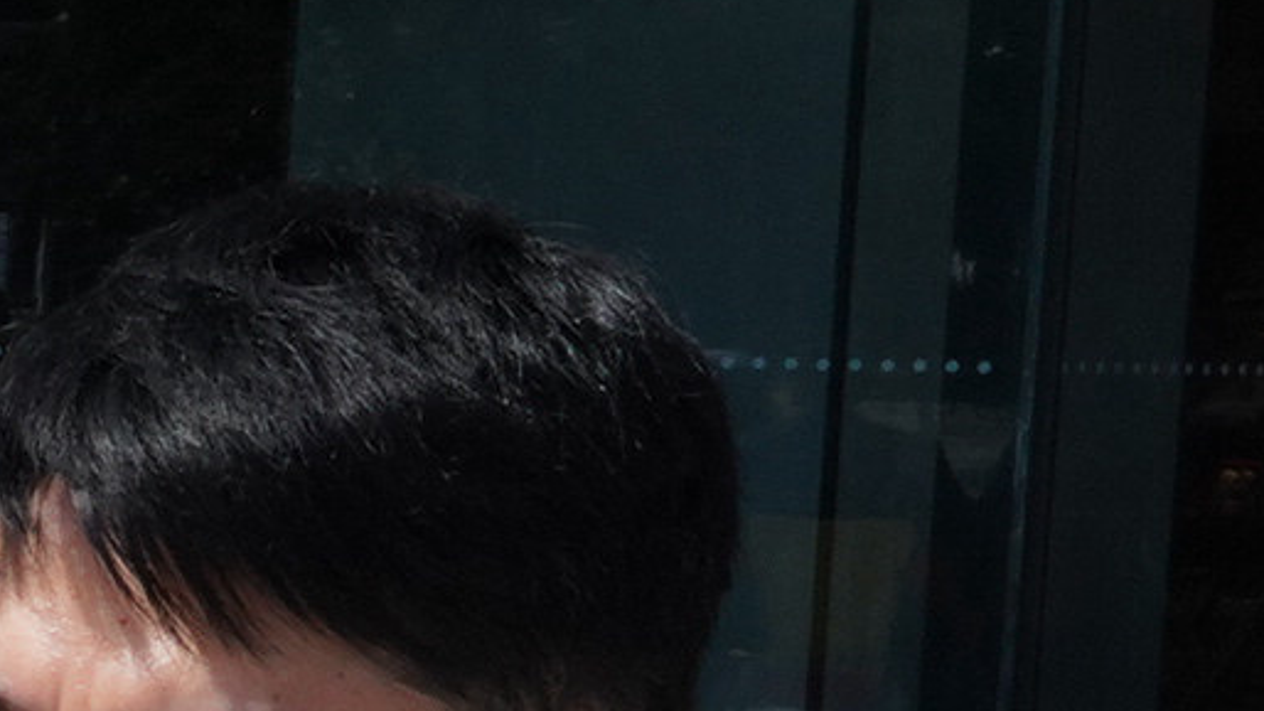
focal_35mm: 276
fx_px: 9250
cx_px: -2840
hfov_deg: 6.9
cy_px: 1597
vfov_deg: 4.3
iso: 800
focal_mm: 34
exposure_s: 1/250
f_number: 22
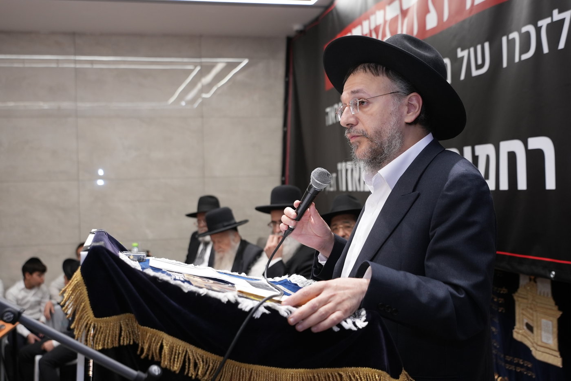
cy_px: 190
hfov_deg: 46.4
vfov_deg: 31.9
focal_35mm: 42
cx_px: 286
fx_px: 666
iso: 2000
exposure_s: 1/200
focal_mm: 42
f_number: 4
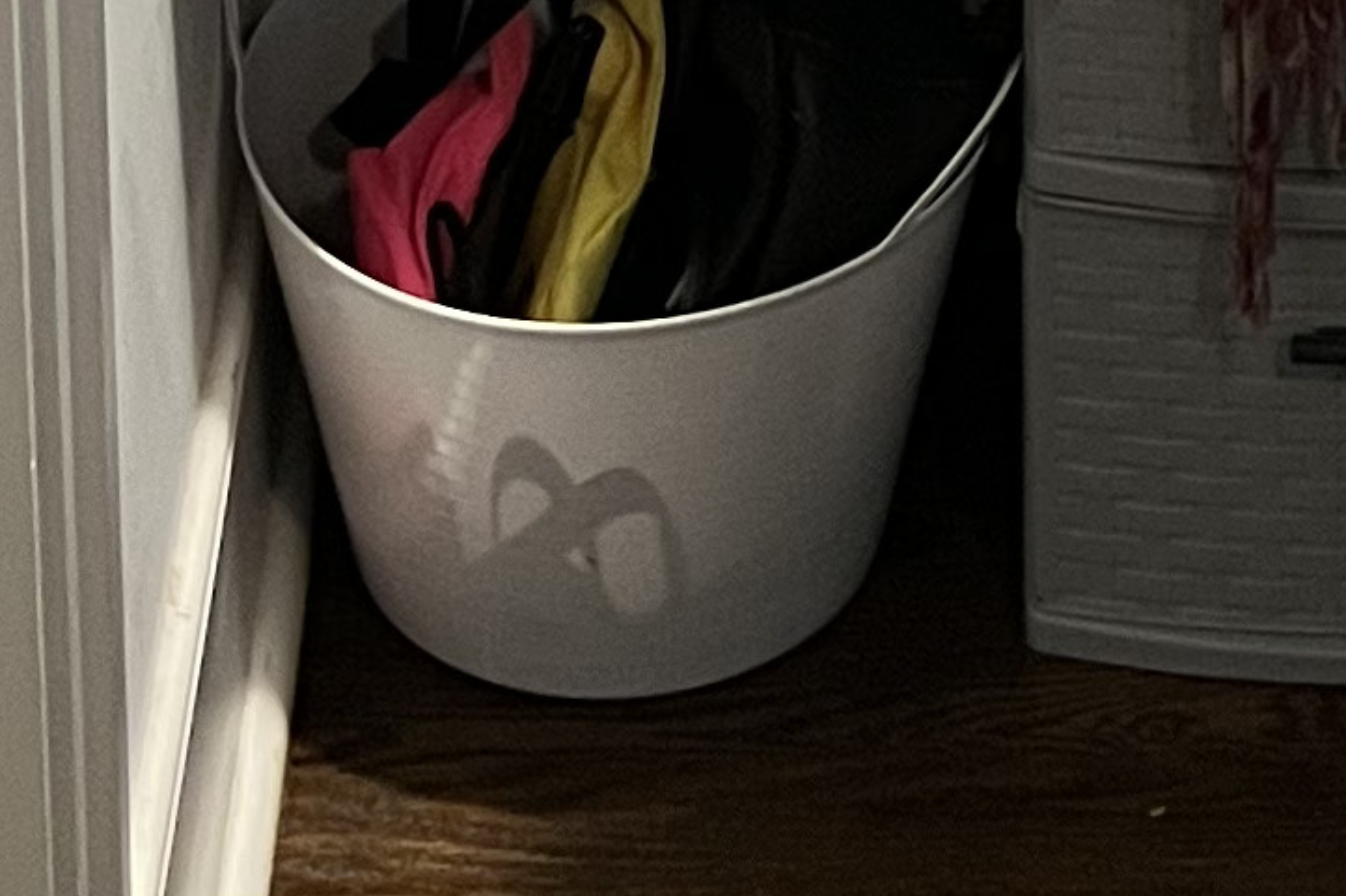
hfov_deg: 13.5
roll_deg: +0.9
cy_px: -2043
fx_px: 5644
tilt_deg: -10.1
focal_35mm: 151
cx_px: 1061
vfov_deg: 7.6
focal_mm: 5.7
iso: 320
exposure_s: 1/60
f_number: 1.5
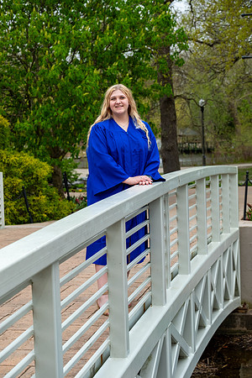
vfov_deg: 27.0
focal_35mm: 75
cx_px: 126
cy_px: 189
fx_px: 787
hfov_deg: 18.2
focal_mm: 50
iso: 250
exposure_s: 1/320
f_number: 4.5
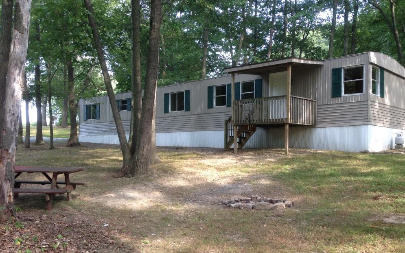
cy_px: 148
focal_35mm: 36
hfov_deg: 54.0
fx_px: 397
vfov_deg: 35.3
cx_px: 208
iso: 64
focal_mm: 4.13
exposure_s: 1/120
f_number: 2.4
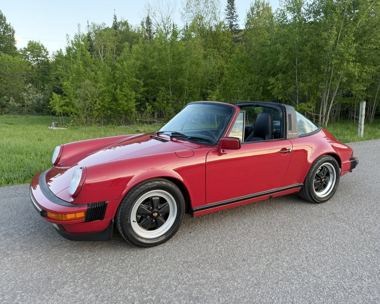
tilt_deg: -10.5
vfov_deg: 54.9
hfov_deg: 66.0
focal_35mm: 26
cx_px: 196
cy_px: 156
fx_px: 292
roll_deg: -0.1
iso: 100
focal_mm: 6.76
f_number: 1.78
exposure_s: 1/230
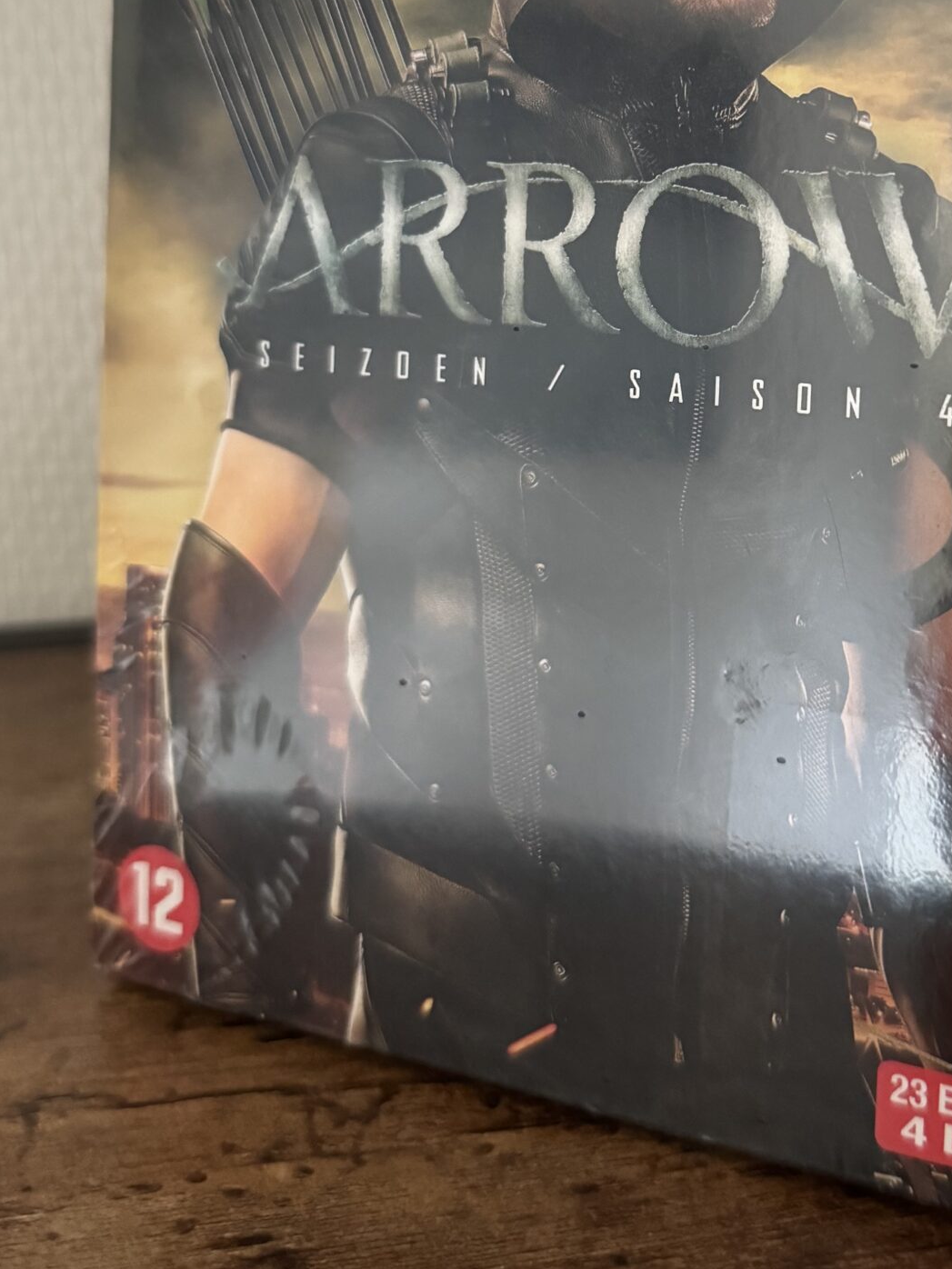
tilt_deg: -9.7
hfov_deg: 32.2
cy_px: 311
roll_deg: +1.1
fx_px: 1613
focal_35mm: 44
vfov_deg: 41.6
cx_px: 726
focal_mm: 6.76
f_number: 1.78
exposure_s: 1/40
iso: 1000
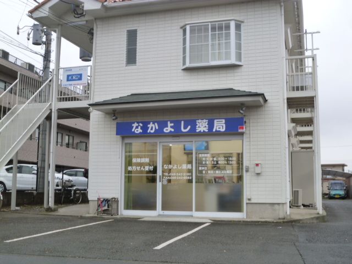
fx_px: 437
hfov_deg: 43.9
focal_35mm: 43
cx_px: 176
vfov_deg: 33.6
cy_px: 132
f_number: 3.7
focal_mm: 7.7
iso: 125
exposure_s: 1/60
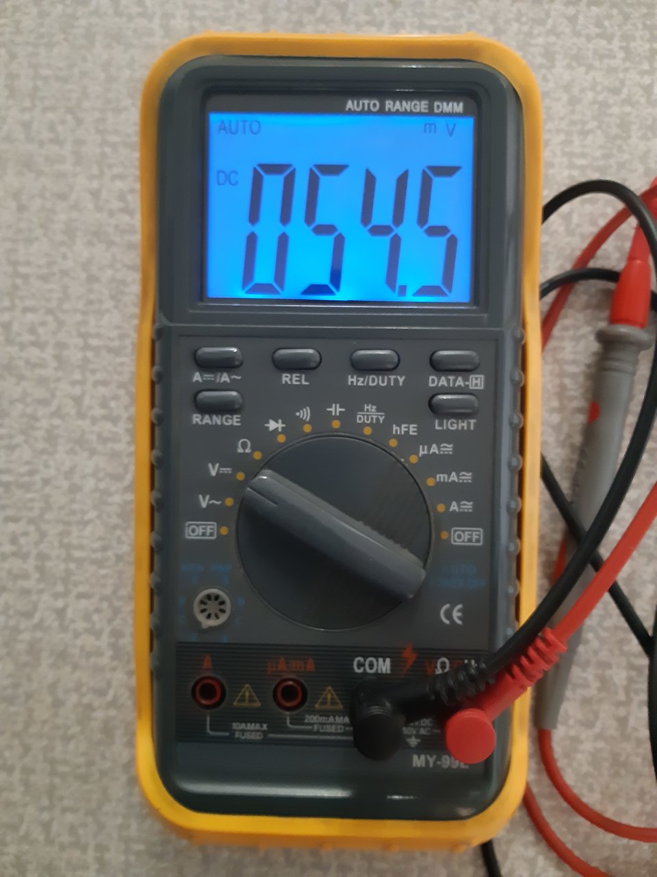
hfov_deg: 53.1
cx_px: 328
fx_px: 658
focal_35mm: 26
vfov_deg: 67.3
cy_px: 438
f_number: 1.7
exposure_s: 1/17
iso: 640
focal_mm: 3.92
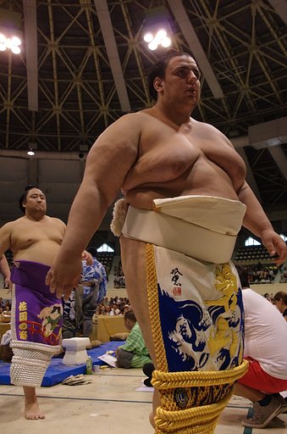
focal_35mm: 33
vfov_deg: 57.3
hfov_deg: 39.8
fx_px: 396
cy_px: 217
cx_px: 144
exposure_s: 1/400
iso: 3200
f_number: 5
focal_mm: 22
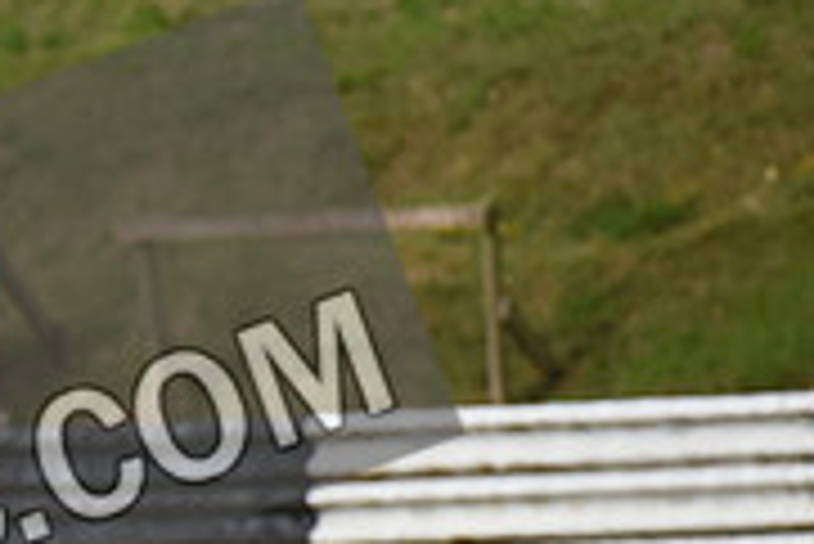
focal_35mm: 1280
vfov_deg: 1.1
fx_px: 28965
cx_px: -450
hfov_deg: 1.6
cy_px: 519
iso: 800
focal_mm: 400
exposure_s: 1/1000
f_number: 5.6
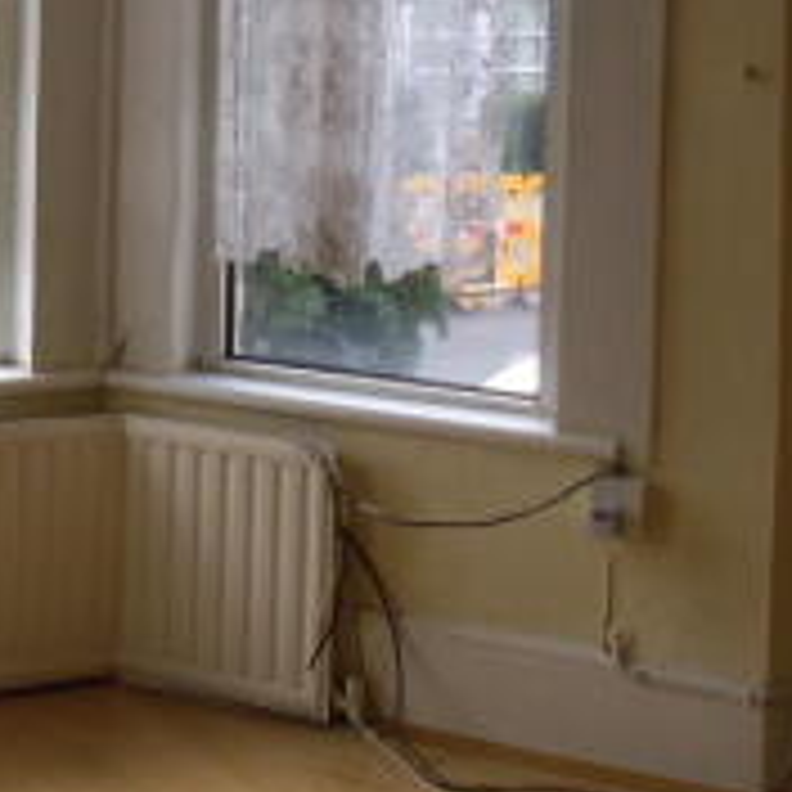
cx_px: -2
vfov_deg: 18.2
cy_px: -146
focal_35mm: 91
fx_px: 2356
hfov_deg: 18.6
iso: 80
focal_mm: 5.6
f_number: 3.3
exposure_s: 1/90
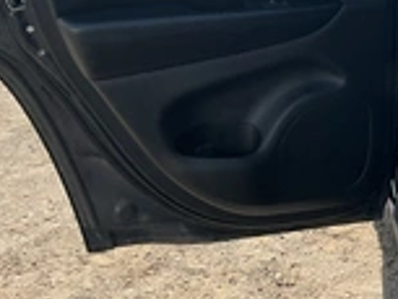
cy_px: -39
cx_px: 445
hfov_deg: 24.7
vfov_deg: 19.3
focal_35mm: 73
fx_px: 840
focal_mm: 3
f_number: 1.8
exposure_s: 1/804
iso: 25
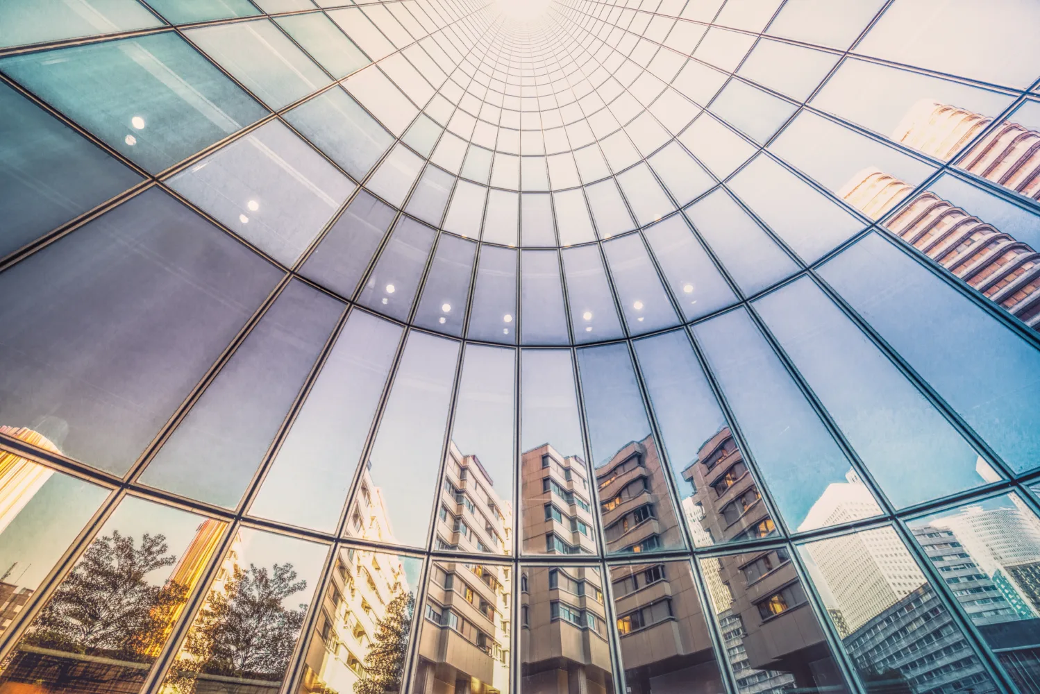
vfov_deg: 81.3
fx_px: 405
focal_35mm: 14
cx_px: 520
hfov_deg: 104.2
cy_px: 347
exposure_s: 1/400
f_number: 5.6
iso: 200
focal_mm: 14
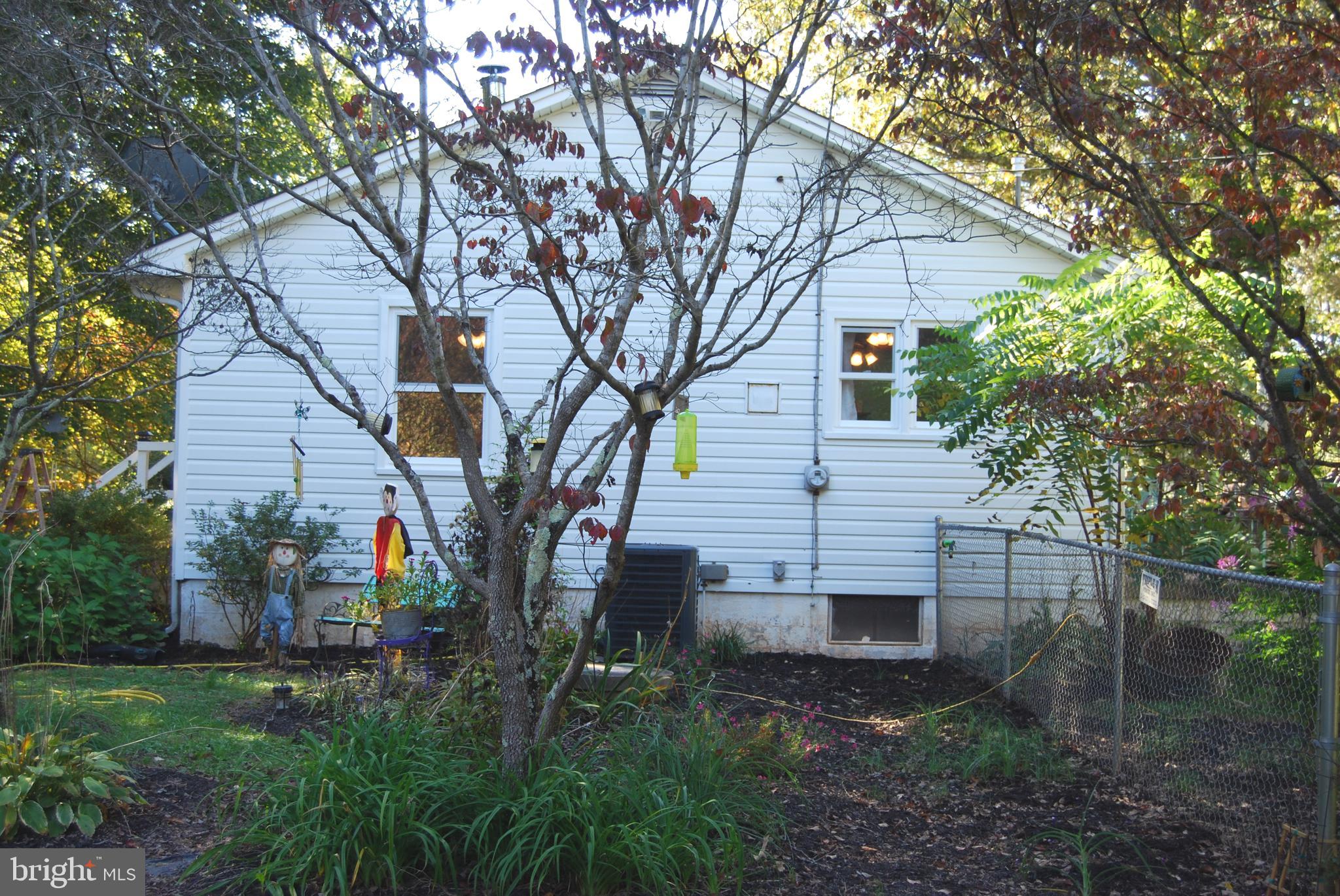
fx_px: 1788
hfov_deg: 41.1
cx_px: 670
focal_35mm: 48
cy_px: 448
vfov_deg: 28.1
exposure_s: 1/100
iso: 200
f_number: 5
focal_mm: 32
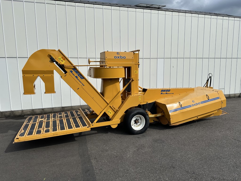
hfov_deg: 71.6
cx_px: 120
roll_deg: +1.5
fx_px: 167
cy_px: 90
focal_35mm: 24
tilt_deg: -7.2
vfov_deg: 56.8
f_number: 1.78
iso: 80
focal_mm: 6.86
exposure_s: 1/6211
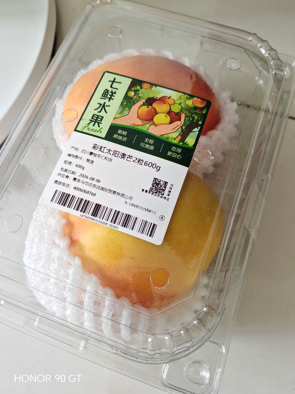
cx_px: 148
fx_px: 307
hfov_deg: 51.4
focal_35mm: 27
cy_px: 197
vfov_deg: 65.3
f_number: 1.95
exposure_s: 1/100
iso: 400
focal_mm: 5.52
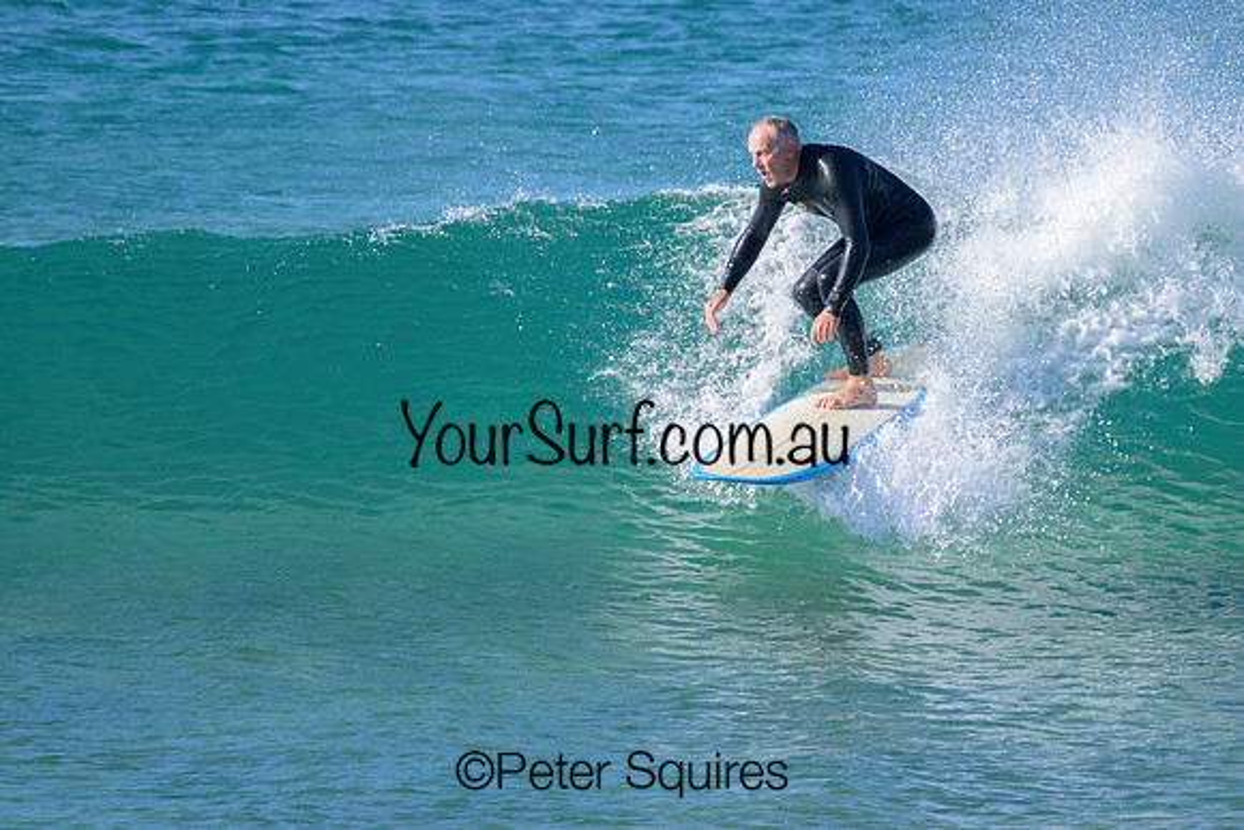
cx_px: 675
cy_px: 396
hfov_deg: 1.9
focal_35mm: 1086
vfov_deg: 1.3
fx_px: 37543
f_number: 11
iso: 900
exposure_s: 1/1250
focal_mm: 800
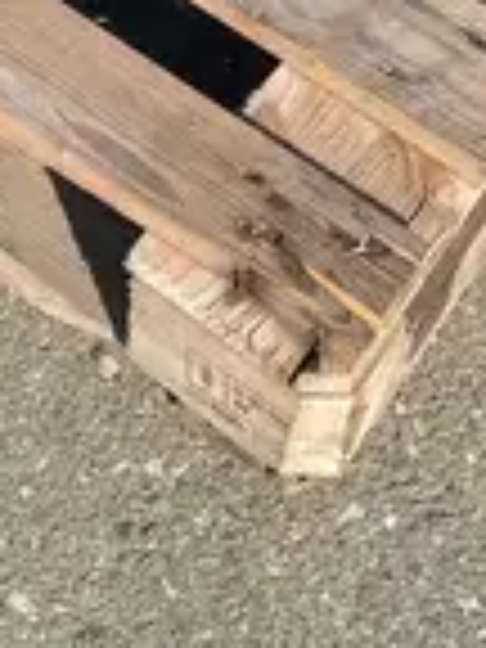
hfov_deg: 11.1
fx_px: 2471
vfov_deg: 12.5
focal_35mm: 132
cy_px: -781
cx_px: -32
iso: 32
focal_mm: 4.2
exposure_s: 1/1887
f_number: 1.6
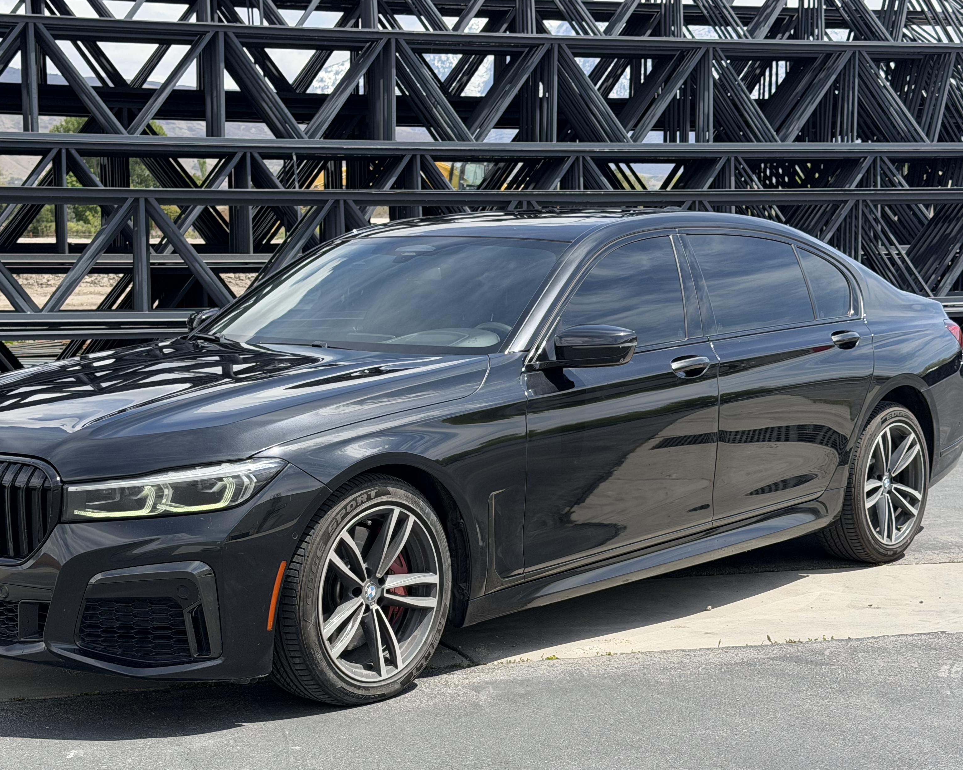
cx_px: 411
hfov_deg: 30.9
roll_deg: +0.7
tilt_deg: -6.3
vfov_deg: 24.9
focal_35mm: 61
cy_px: 461
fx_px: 1738
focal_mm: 6.76
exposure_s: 1/2494
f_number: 1.78
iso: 80
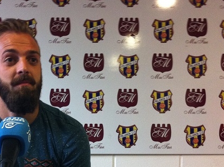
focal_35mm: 67
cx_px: 62
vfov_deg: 21.5
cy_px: 143
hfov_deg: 28.7
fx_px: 433
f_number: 2.8
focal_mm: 3.85
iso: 200
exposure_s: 1/17
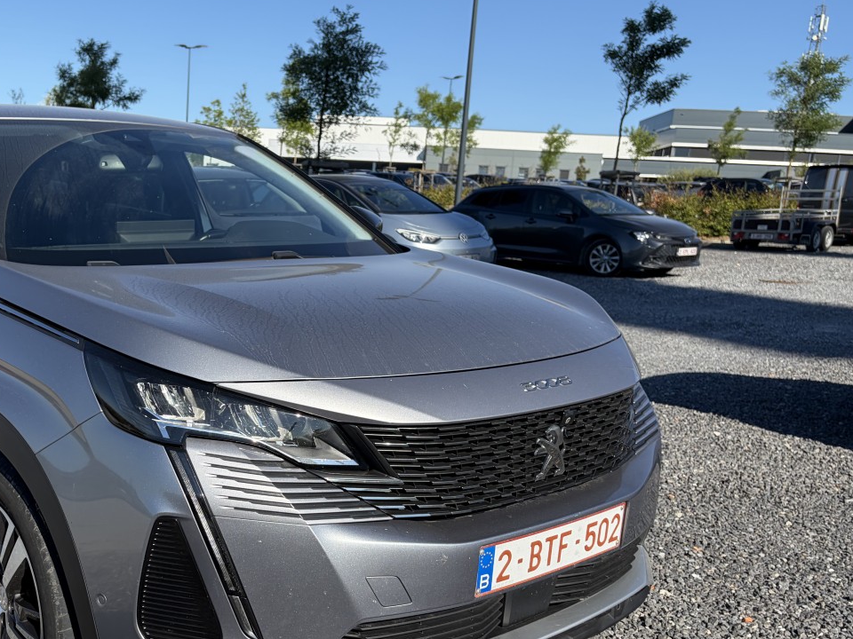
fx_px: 961
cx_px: 243
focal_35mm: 39
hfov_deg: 46.6
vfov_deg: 36.5
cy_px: 423
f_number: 1.6
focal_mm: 5.96
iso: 50
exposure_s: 1/2747
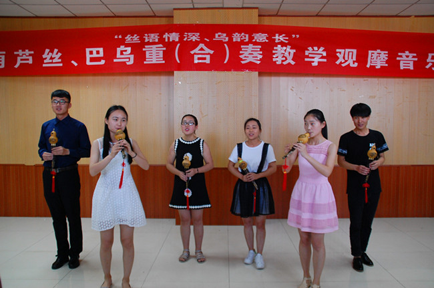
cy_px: 144
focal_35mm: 33
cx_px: 217
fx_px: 397
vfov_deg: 39.8
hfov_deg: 57.3
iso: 720
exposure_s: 1/30
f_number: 3.5
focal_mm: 22
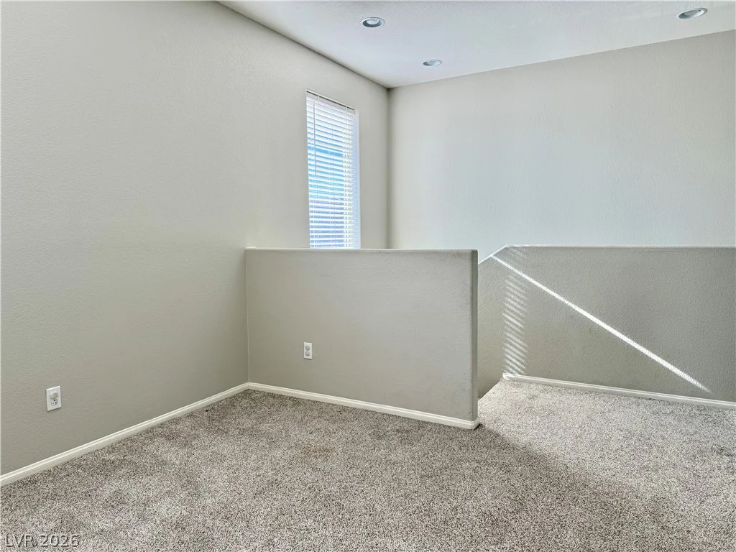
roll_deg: +0.9
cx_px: 368
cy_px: 276
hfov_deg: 71.6
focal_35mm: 24
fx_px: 510
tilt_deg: -4.2
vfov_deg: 56.8
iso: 100
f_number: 1.78
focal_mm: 6.76
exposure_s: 1/389
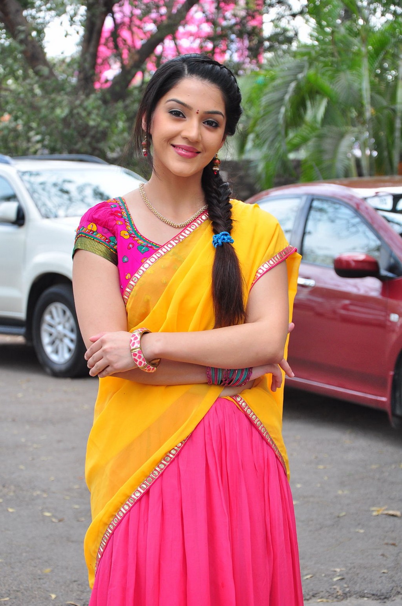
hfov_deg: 15.7
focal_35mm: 87
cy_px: 303
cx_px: 201
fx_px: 1462
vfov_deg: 23.4
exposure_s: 1/125
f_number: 5.6
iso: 500
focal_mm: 58
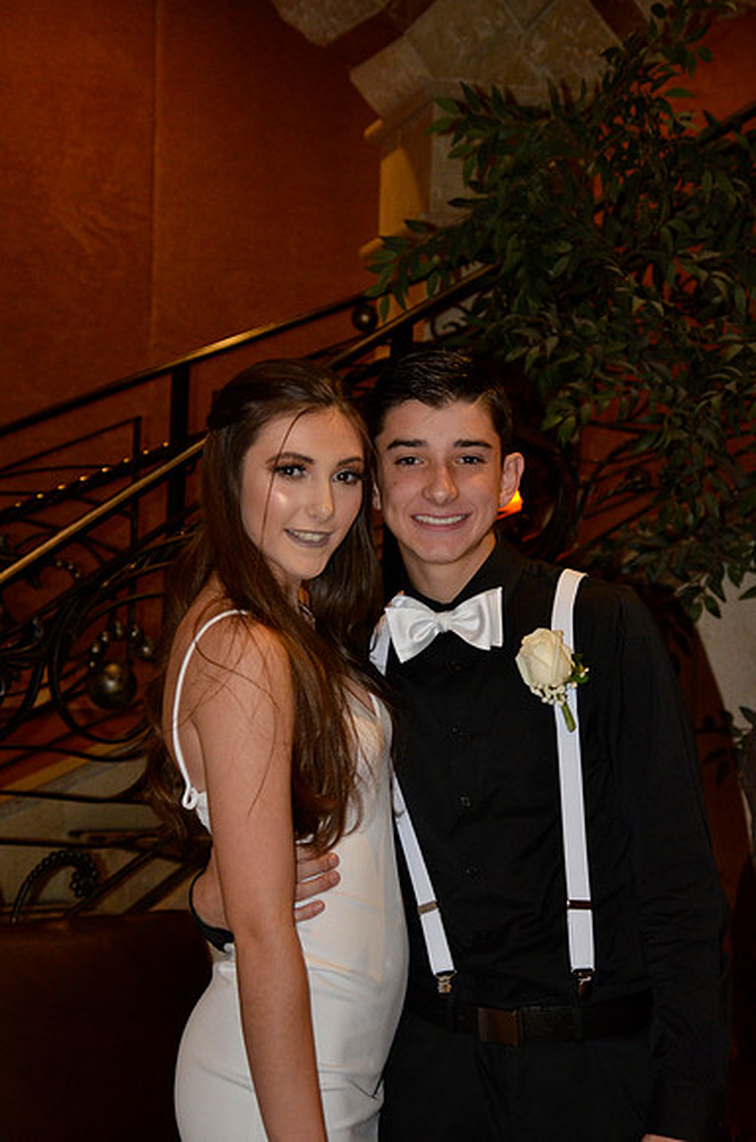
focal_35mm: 75
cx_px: 378
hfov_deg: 18.1
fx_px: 2374
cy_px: 571
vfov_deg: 27.0
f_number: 4.5
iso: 1600
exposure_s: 1/60
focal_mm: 50
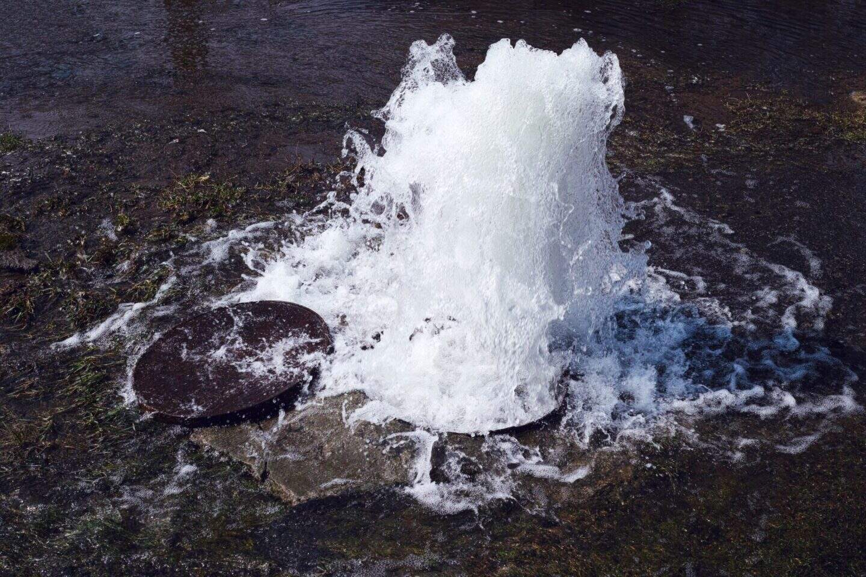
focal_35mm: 45
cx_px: 433
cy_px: 288
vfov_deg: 29.9
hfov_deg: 43.6
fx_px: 1082
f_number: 8
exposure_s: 1/500
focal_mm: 30
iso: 100
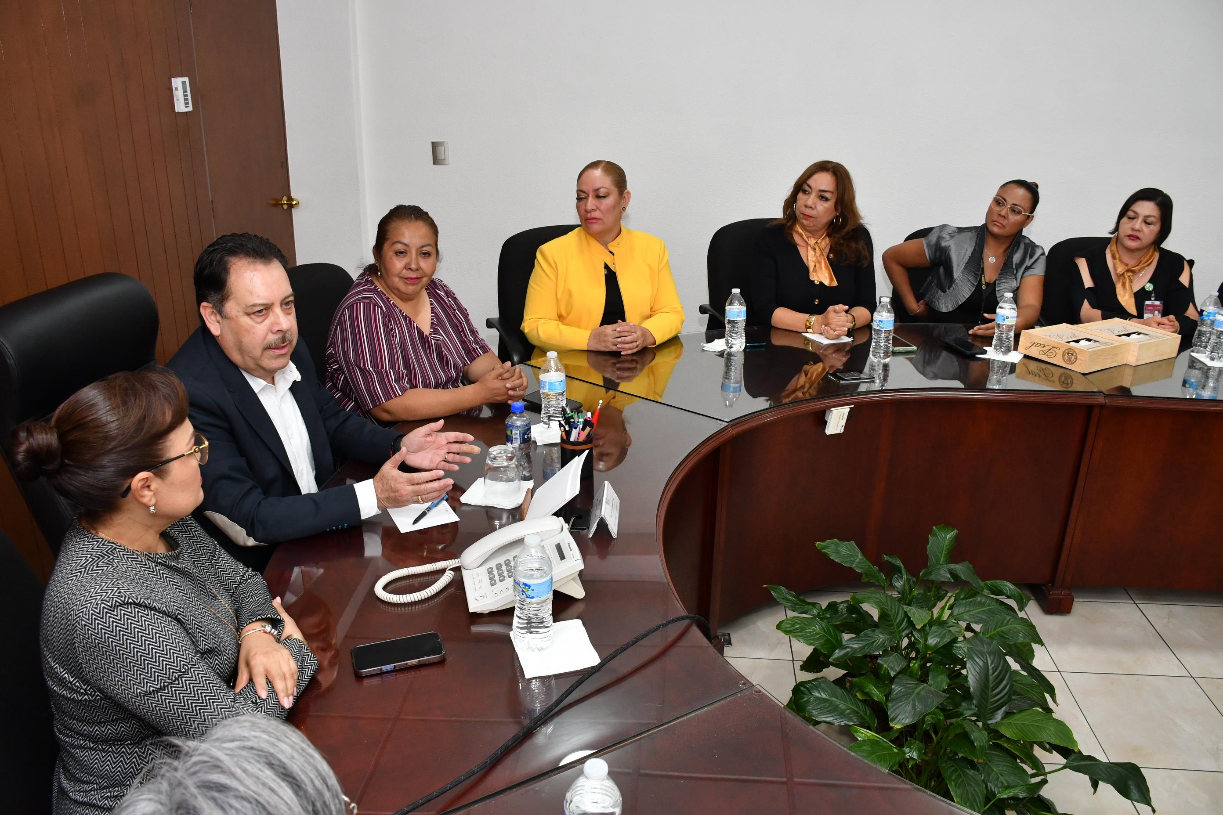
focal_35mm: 27
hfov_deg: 67.4
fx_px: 917
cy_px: 408
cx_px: 612
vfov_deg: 47.9
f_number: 5.6
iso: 1000
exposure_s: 1/100
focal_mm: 18
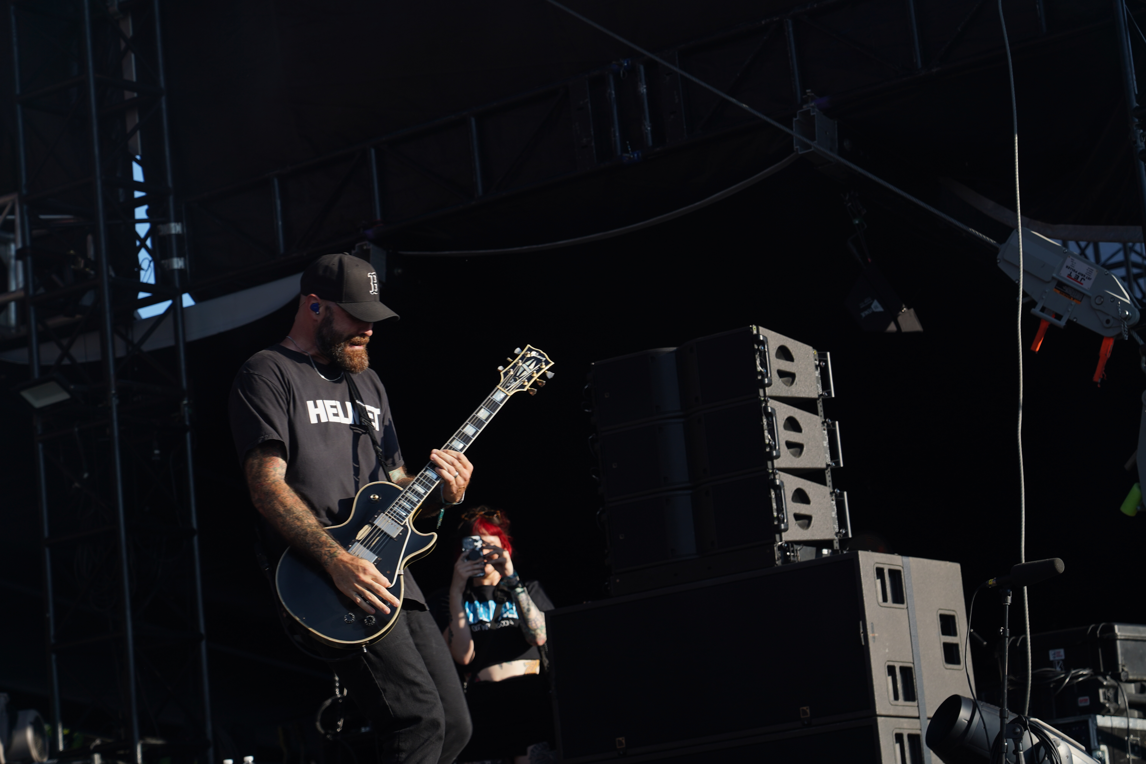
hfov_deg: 19.5
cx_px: 573
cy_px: 382
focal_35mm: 105
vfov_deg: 13.0
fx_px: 3342
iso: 100
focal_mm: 105
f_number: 6.3
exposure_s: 1/320
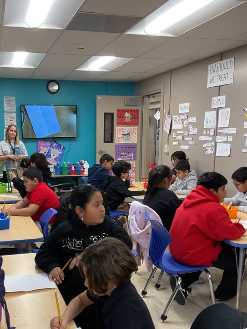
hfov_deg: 34.9
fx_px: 390
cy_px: 199
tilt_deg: -10.2
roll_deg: -0.8
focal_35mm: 41
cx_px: 89
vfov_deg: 45.5
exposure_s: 1/60
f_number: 1.8
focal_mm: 3
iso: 64
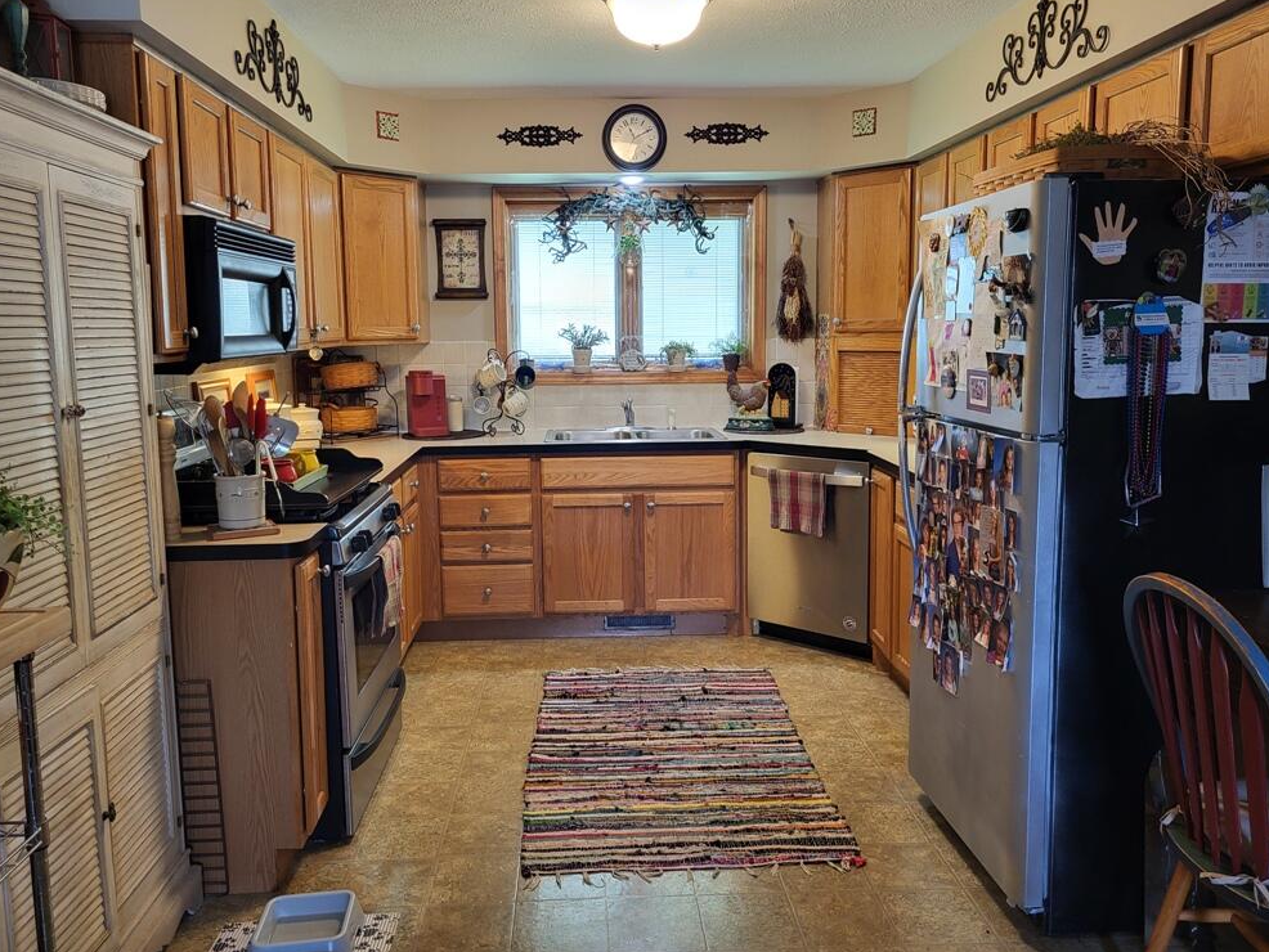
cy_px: 462
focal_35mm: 27
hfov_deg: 65.3
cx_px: 625
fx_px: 990
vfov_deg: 51.4
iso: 250
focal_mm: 5.4
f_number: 1.8
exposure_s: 1/60
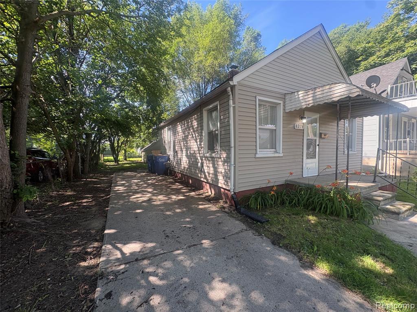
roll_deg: +1.1
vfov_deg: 85.7
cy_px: 156
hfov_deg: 102.1
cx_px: 208
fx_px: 169
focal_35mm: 14
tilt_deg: -0.7
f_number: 2.2
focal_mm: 2.22
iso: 40
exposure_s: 1/188
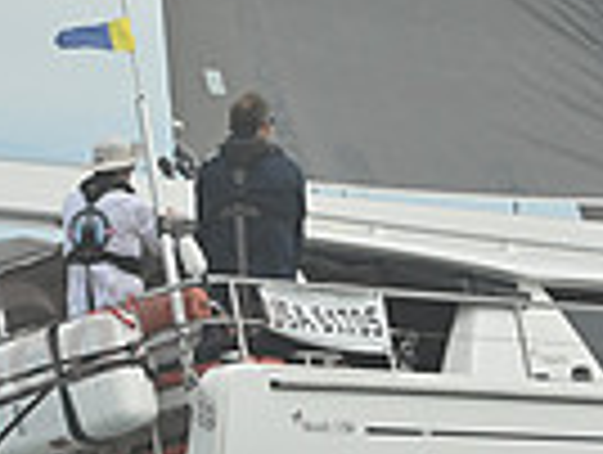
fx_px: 5078
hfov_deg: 6.8
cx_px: 522
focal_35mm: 291
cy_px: 79
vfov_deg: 5.1
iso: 320
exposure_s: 1/1250
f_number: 9
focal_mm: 70
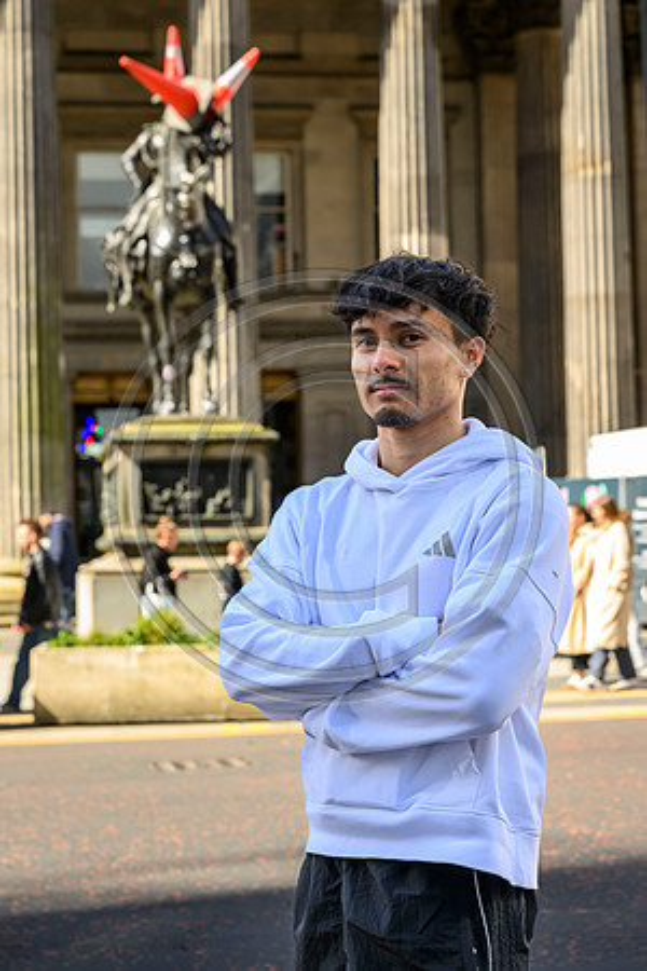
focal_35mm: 70
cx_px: 324
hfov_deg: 19.5
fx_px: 1887
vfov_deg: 28.8
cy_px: 486
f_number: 6.3
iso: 500
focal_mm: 70
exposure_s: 1/500
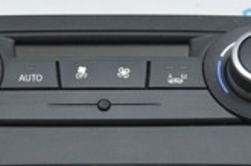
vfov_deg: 10.1
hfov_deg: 15.3
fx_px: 931
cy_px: 177
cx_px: 73
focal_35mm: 134
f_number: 3.8
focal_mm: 23
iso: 400
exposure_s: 1/50
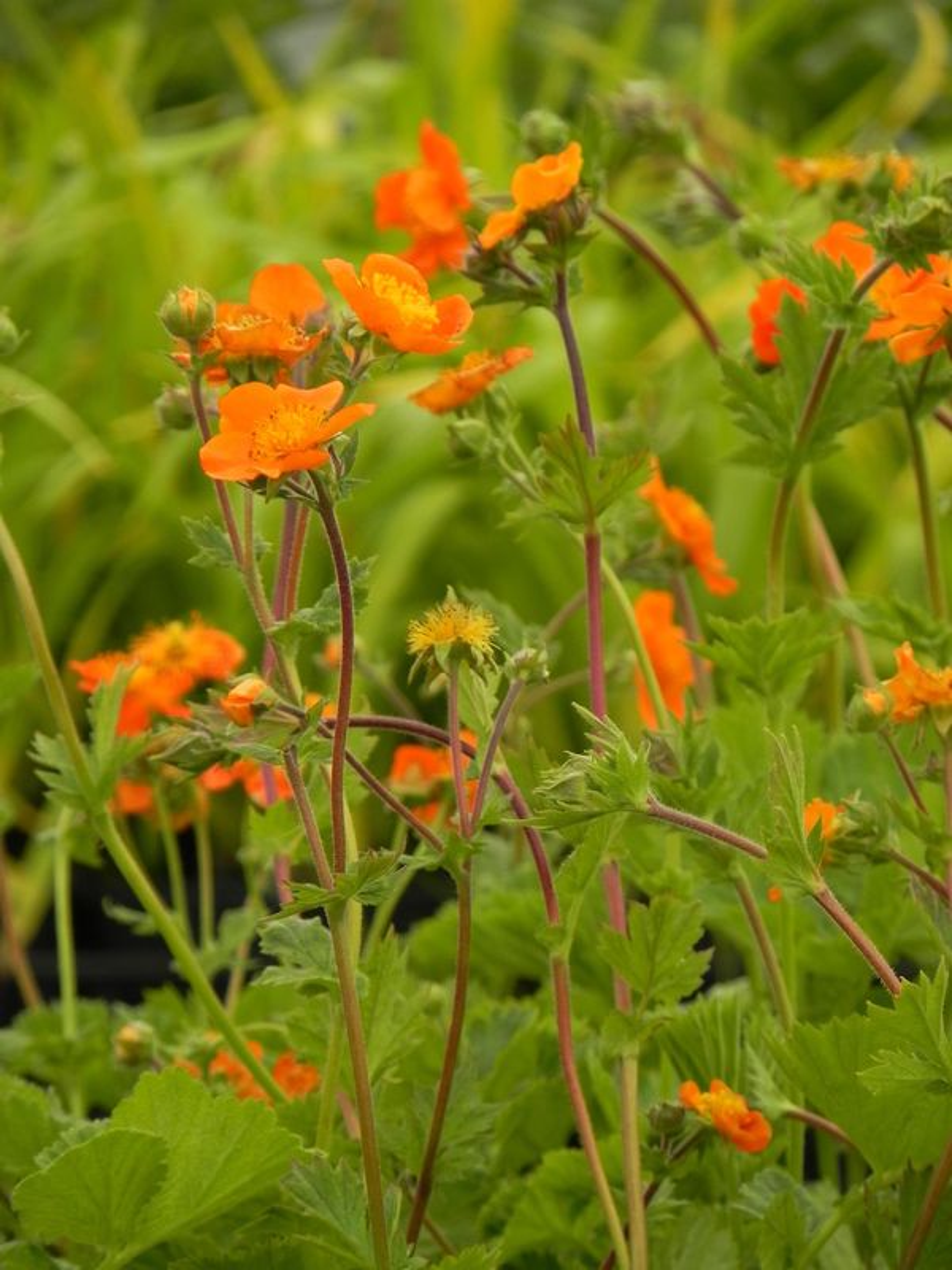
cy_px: 635
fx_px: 15584
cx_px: 476
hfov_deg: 3.5
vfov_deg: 4.7
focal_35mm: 425
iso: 160
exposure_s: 1/500
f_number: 5
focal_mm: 75.7
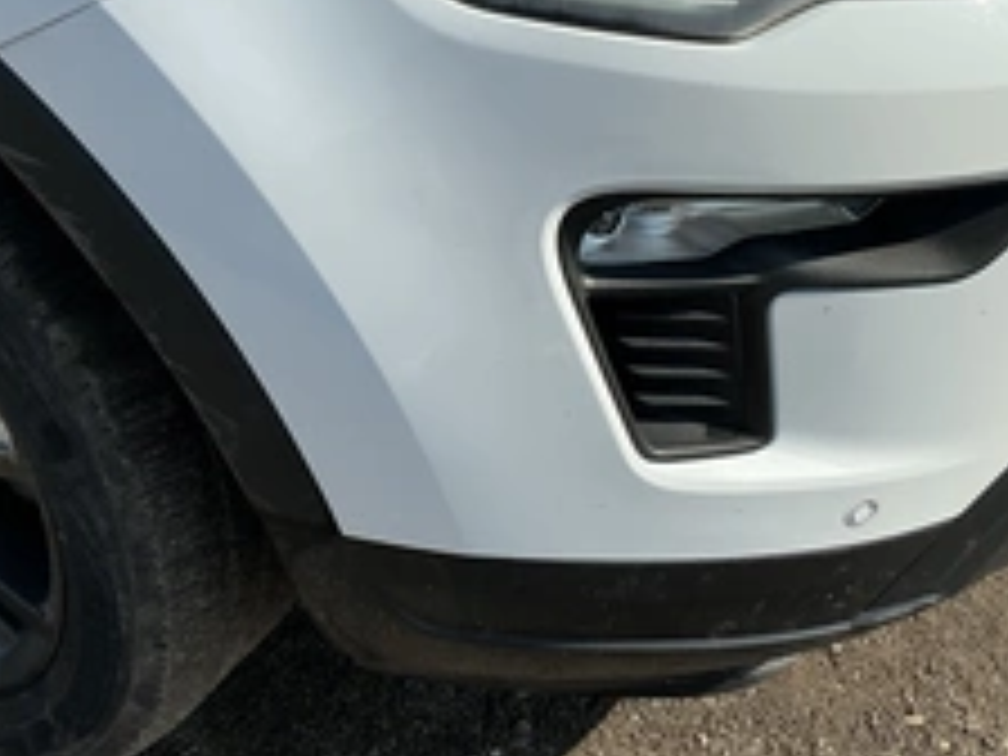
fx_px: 1456
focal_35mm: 50
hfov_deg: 38.2
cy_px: 288
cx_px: 526
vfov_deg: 29.0
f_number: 1.8
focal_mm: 3
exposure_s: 1/2058
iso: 25
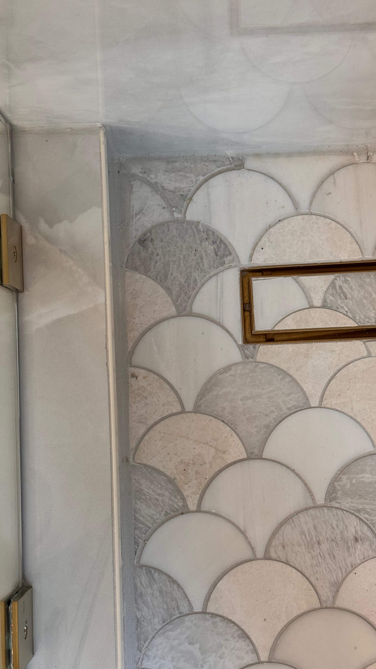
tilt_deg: -86.4
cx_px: 226
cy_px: 334
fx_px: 939
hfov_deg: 22.6
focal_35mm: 53
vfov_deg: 39.2
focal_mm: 6.76
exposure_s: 1/60
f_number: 1.78
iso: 200
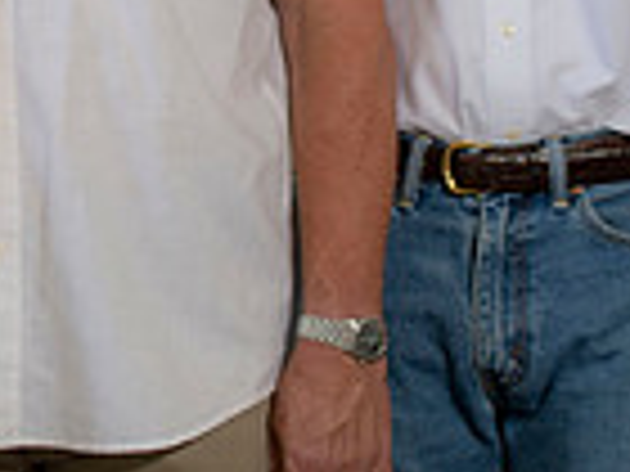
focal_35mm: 278
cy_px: -112
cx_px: -45
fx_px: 5060
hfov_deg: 7.1
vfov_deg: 5.3
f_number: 3.2
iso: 100
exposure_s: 1/200
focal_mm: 70
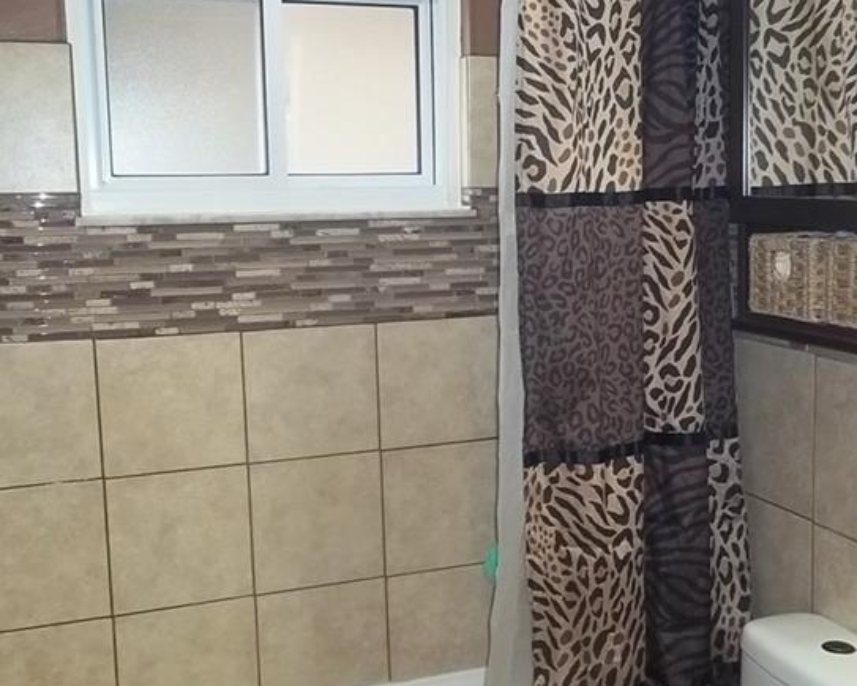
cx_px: 505
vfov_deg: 32.8
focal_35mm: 46
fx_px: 1167
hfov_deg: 40.2
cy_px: 342
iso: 160
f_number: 2.9
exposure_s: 1/30
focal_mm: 5.7
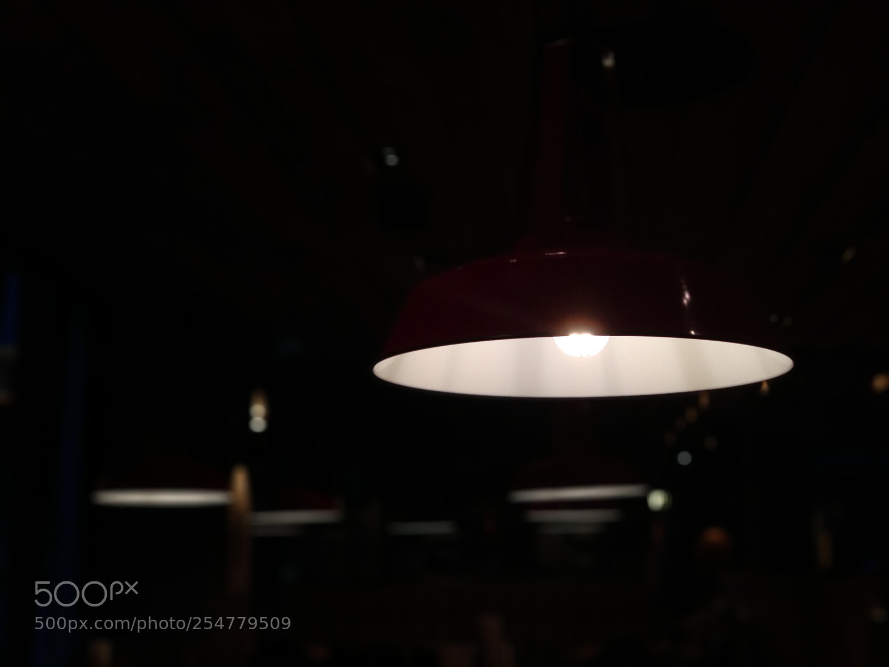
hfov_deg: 36.8
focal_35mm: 52
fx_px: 1335
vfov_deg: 28.0
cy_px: 334
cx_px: 444
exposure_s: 1/50
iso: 250
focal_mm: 5.99
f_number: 2.6
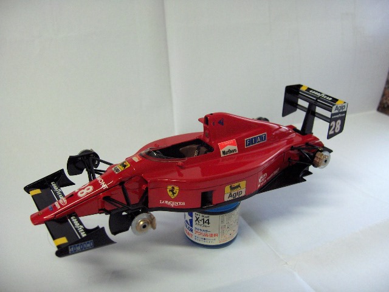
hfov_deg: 47.9
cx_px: 194
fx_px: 438
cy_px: 146
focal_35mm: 39
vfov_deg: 36.8
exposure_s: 1/61.7
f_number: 2.8
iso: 200
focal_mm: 8
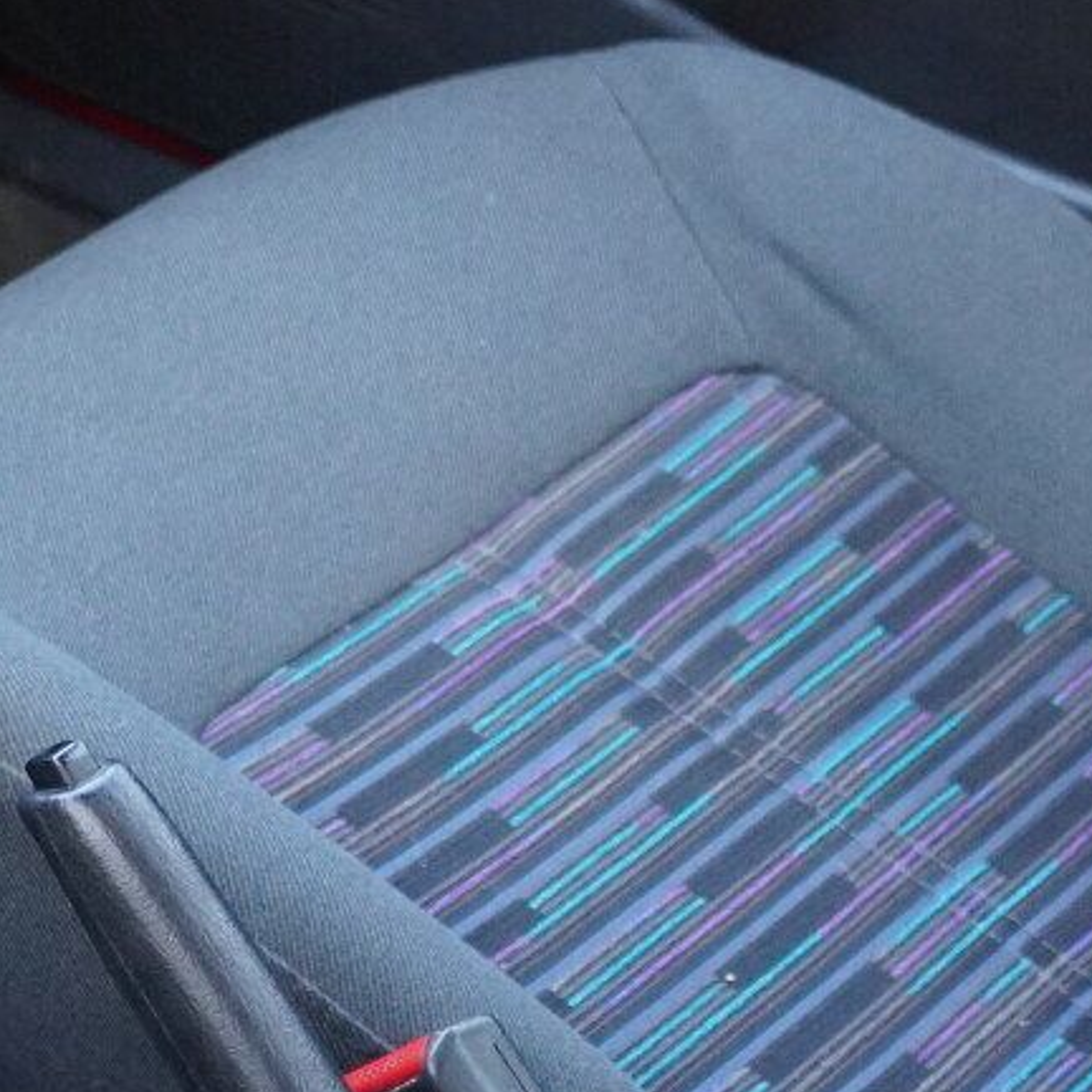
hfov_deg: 10.3
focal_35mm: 161
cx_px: -814
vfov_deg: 10.8
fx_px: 5746
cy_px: 293
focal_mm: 28
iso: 2500
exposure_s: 1/160
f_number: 2.8
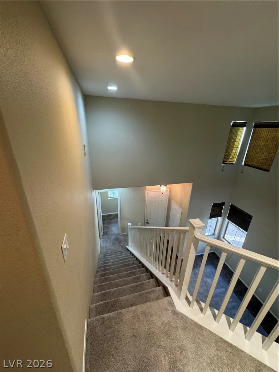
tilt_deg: -22.8
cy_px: 186
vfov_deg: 102.1
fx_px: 150
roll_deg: -0.2
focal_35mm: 14
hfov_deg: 85.7
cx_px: 140
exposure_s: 1/60
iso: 200
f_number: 2.2
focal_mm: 2.22
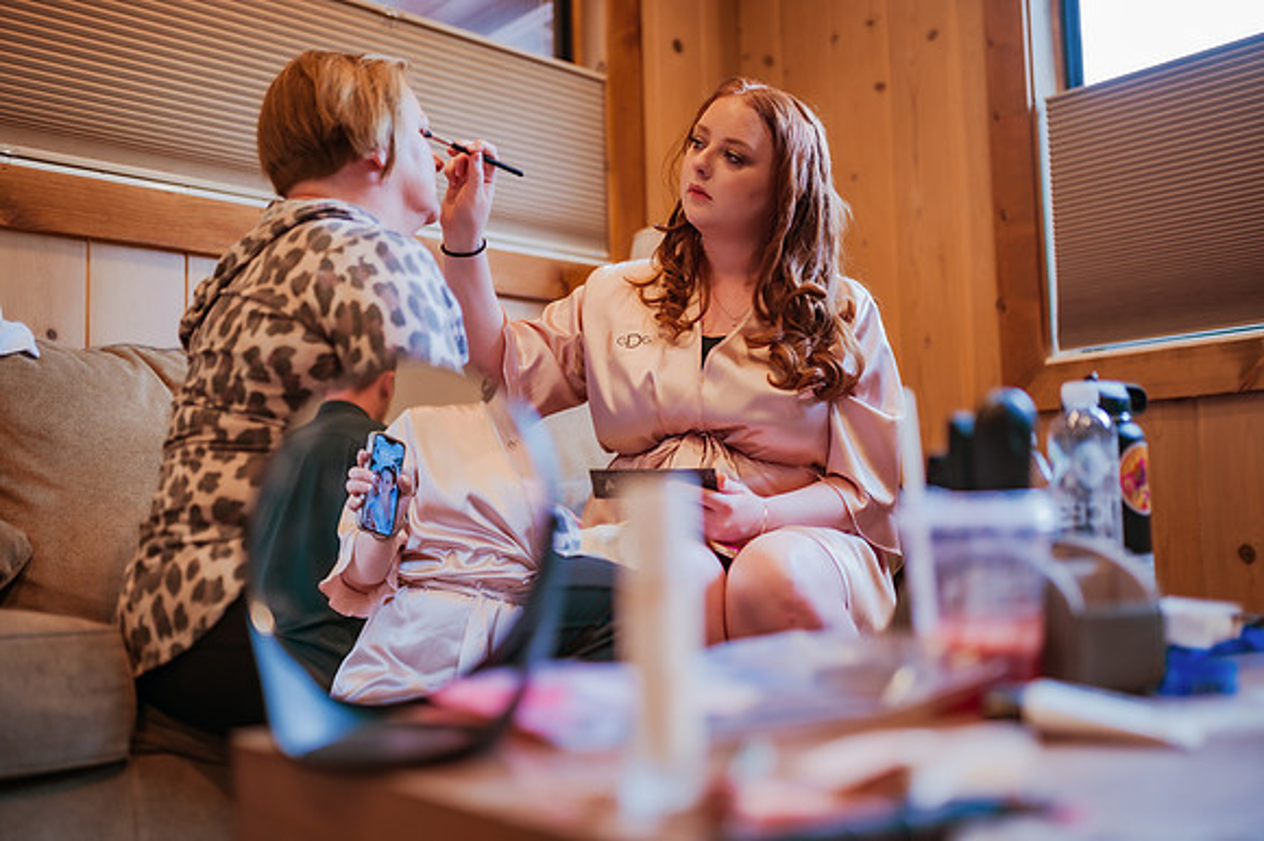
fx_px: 1228
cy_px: 420
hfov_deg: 54.5
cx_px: 632
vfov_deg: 37.8
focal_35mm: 35
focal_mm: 35
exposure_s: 1/320
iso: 250
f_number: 1.4
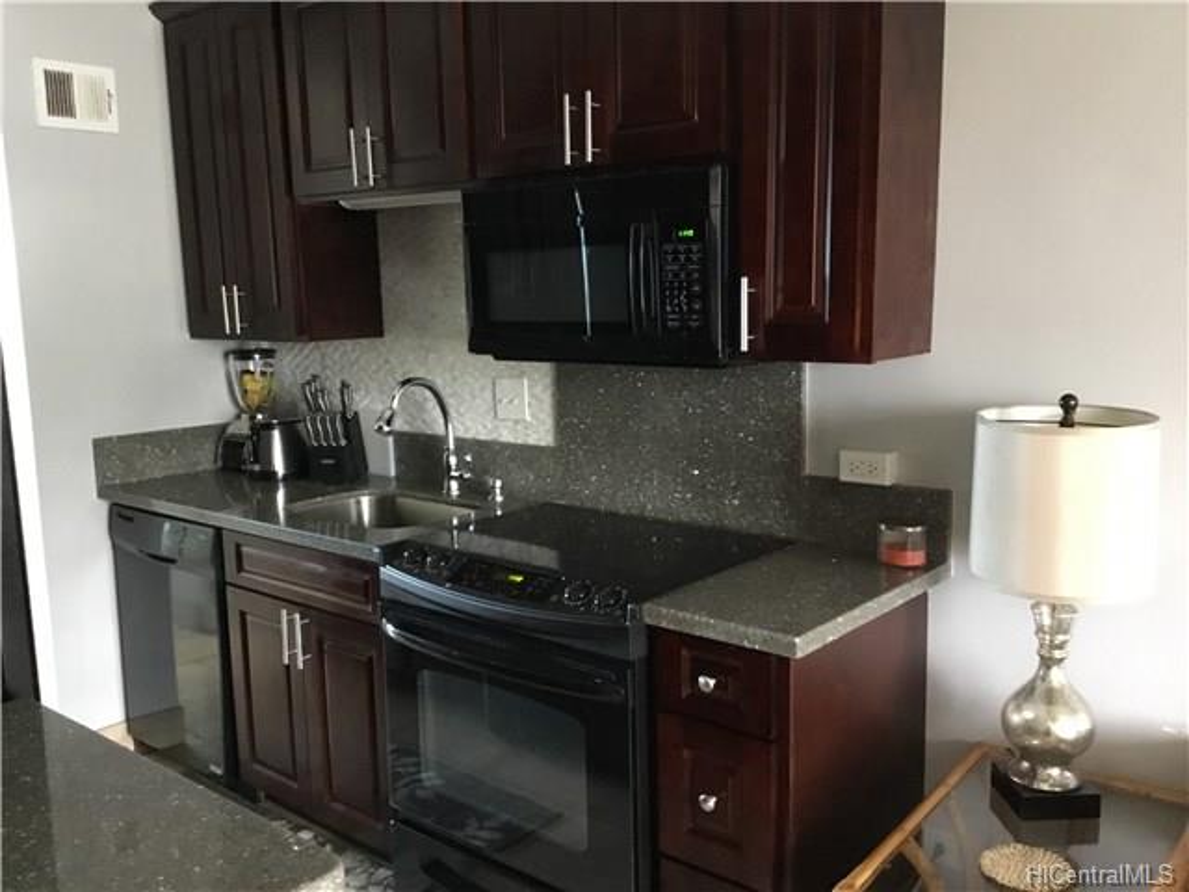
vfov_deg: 45.4
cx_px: 594
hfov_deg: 58.4
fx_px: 1065
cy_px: 446
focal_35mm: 31
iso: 320
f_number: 2.4
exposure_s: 1/15
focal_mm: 3.3
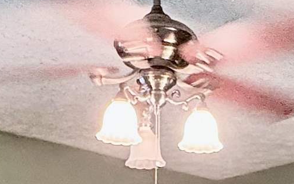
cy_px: 358
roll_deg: +0.0
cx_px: 181
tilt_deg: -0.1
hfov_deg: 22.8
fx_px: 729
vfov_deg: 12.7
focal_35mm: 91
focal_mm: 2.22
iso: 800
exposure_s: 1/40
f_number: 2.2
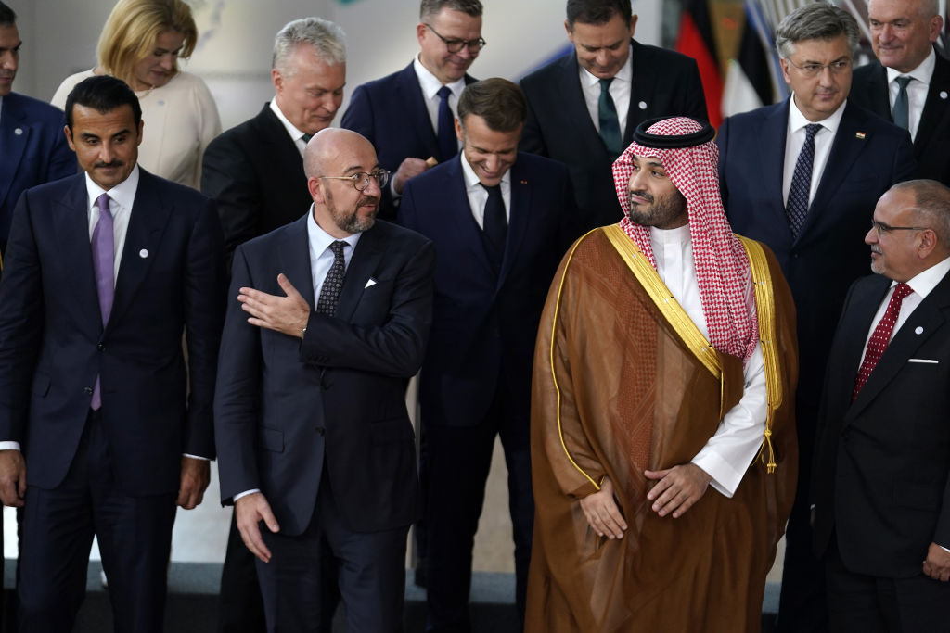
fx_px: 3536
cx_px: 475
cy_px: 316
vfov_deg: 10.2
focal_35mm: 134
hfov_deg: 15.3
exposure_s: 1/400
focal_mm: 134
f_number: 3.2
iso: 1600
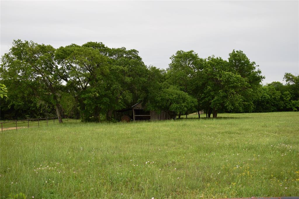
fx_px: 324
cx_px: 150
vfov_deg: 34.2
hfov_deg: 49.6
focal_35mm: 39
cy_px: 100
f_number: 5.6
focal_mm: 26
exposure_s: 1/125
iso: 100
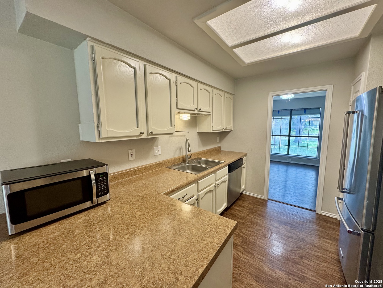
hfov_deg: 102.1
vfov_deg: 85.7
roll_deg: +0.5
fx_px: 155
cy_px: 144
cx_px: 192
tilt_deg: -7.0
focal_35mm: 14
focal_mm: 2.22
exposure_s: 1/120
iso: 200
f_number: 2.2
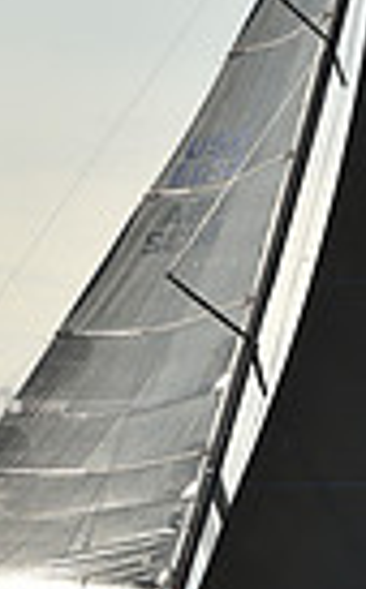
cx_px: 239
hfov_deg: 4.3
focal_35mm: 303
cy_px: 181
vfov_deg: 6.9
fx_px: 4861
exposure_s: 1/800
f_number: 10
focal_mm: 70
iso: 250
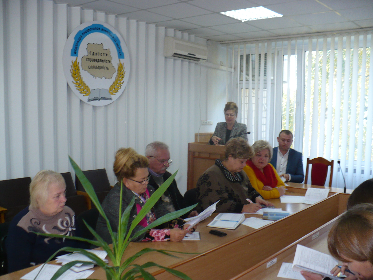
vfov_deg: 38.7
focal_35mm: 37
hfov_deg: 50.1
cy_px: 140
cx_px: 186
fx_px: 399
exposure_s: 1/30
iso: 160
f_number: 2.8
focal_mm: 6.1
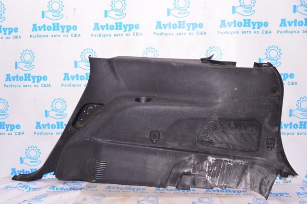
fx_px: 281
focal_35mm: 33
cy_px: 102
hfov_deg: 57.3
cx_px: 154
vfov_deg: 39.9
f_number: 8
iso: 1600
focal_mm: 22
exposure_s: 1/160
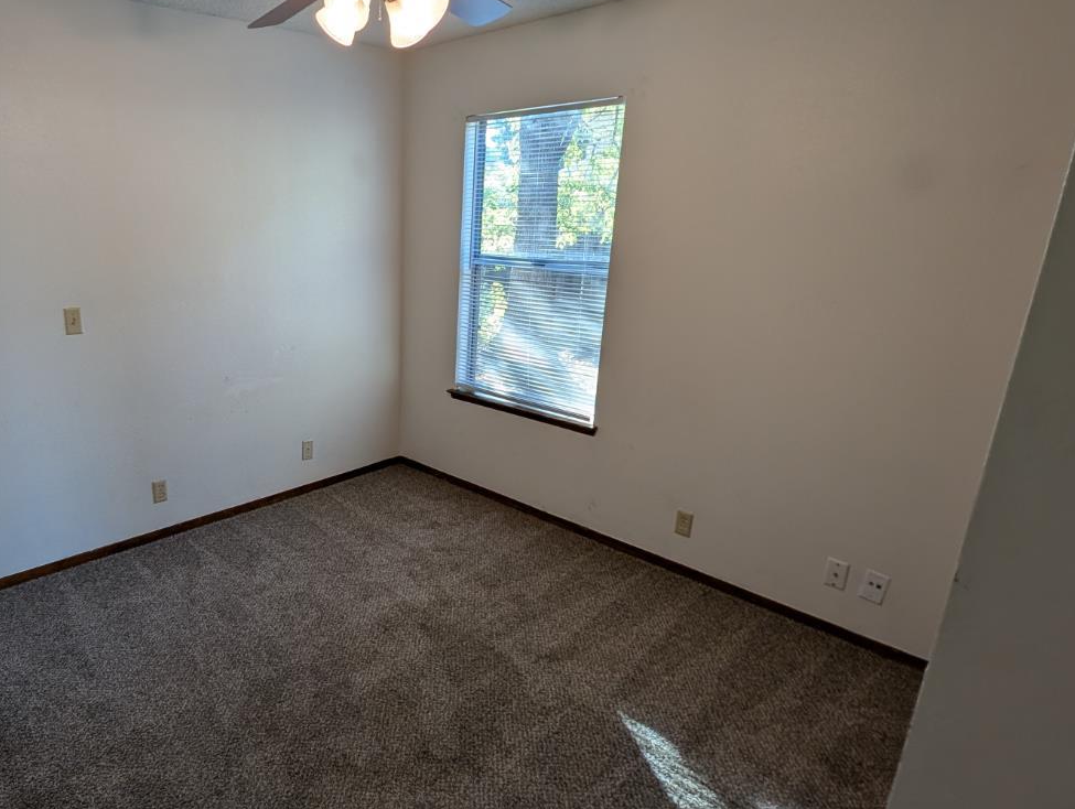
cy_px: 411
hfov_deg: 79.1
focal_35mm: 20
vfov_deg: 66.1
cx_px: 361
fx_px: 622
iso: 53
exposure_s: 1/60
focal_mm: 1.95
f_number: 2.2
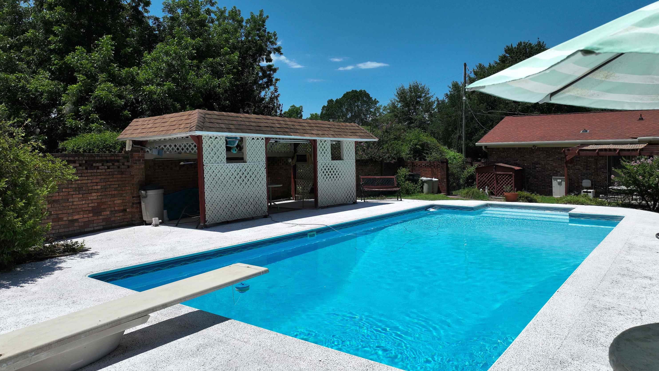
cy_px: 154
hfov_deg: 69.9
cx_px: 327
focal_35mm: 27
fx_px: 472
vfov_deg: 42.7
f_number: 2.8
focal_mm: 12.29
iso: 130
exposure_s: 1/5000
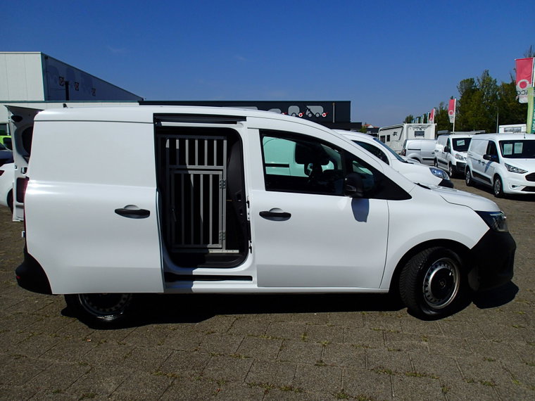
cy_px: 200
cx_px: 268
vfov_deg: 54.9
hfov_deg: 69.4
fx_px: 386
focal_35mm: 25
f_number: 8
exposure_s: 1/500
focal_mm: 4.5
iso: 100
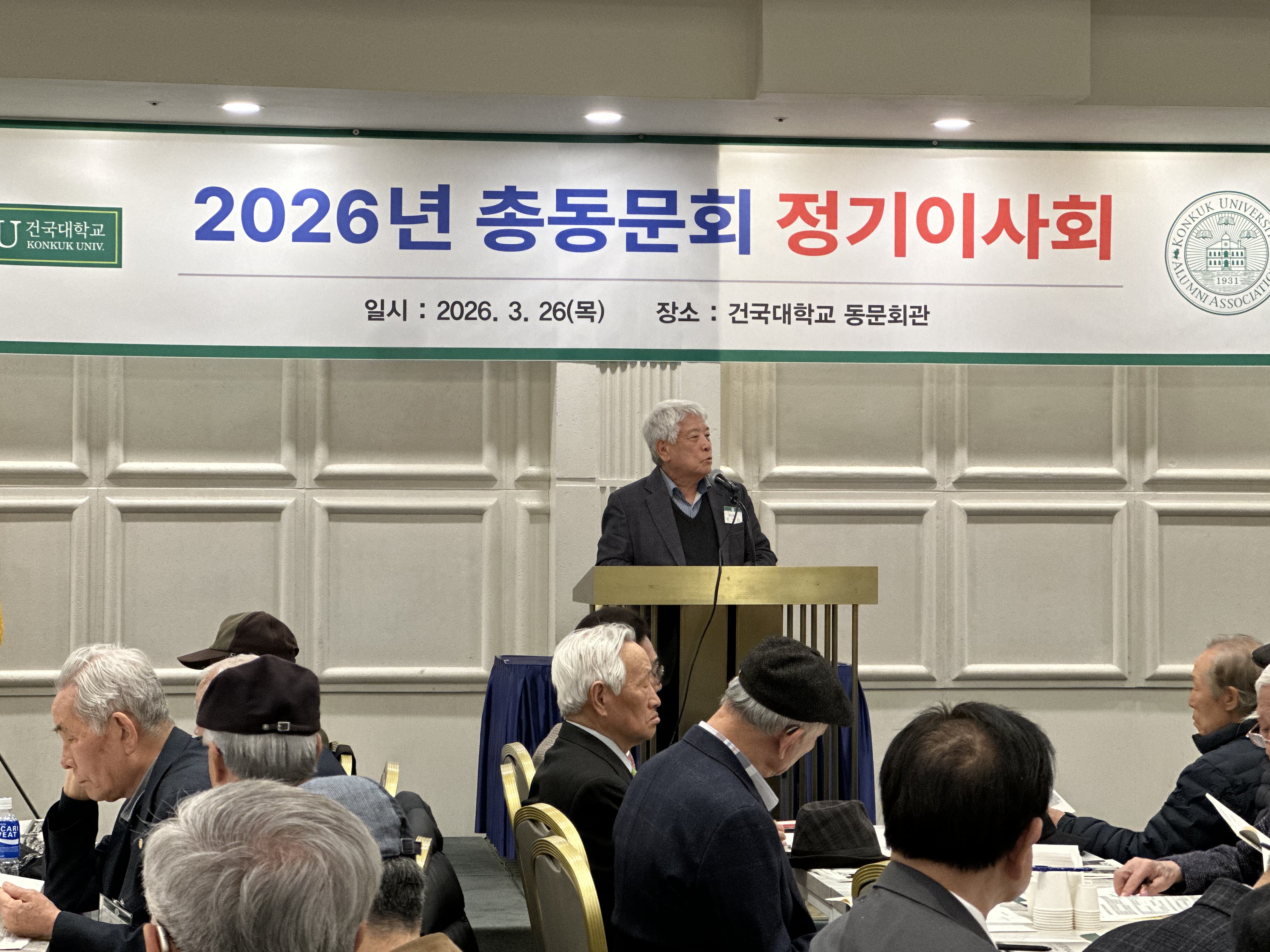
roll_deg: -0.8
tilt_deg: +0.7
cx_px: 631
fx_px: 2862
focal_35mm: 78
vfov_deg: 18.9
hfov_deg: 25.0
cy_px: 474
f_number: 2.8
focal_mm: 9
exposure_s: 1/120
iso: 250
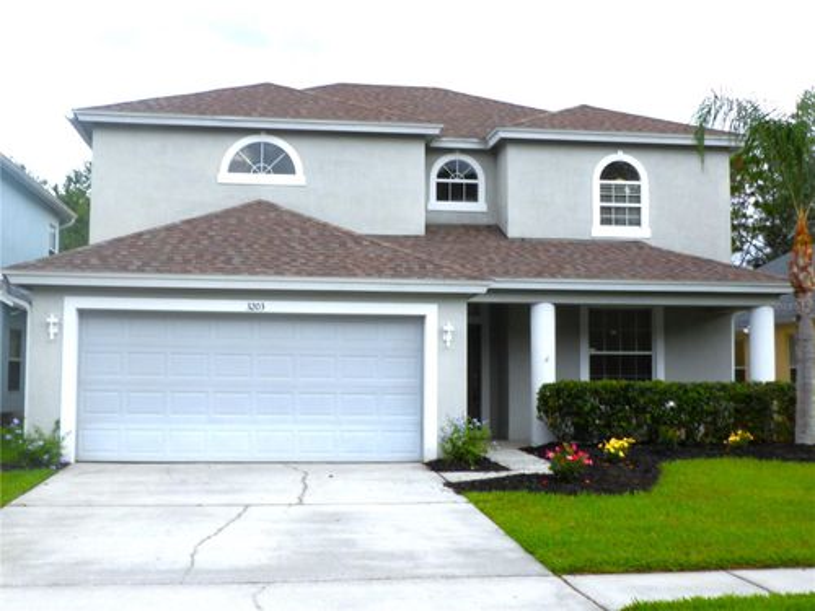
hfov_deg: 44.8
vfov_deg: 34.3
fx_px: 989
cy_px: 306
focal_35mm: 42
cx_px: 408
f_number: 4.9
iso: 100
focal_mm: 7.6
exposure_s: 1/43
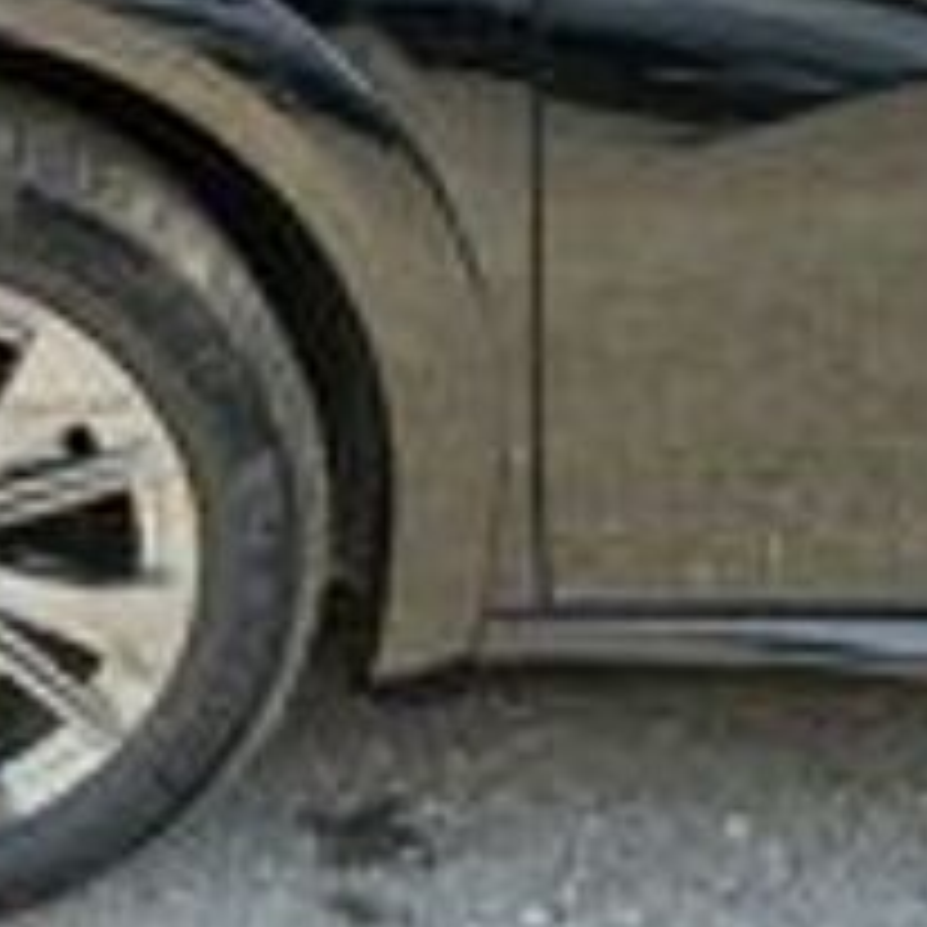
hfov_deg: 21.8
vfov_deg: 23.1
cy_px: 475
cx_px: -94
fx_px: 2272
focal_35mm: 75
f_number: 3.1
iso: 125
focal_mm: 13.7
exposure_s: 1/320
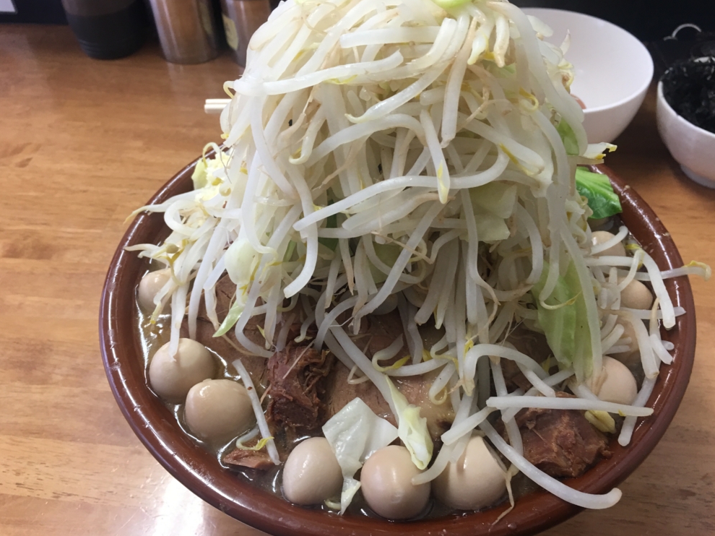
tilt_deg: -45.8
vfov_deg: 46.8
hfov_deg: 60.0
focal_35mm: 30
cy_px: 266
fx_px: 620
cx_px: 363
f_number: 2.2
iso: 32
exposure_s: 1/15
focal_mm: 4.15
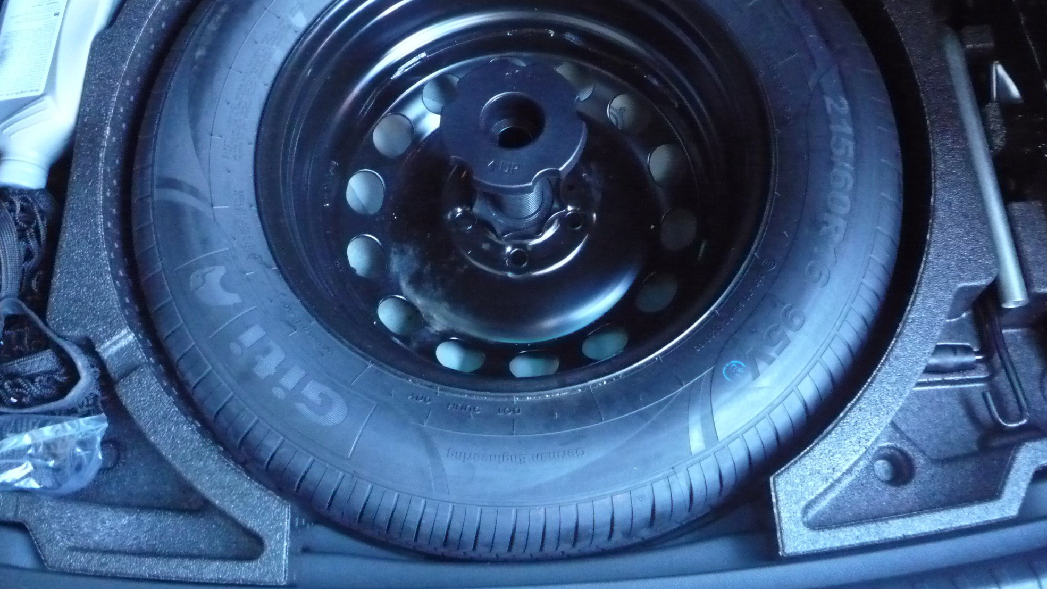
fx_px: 944
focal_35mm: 34
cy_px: 227
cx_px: 532
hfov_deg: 58.0
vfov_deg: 34.5
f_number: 3.3
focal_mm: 5.2
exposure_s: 1/13
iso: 800
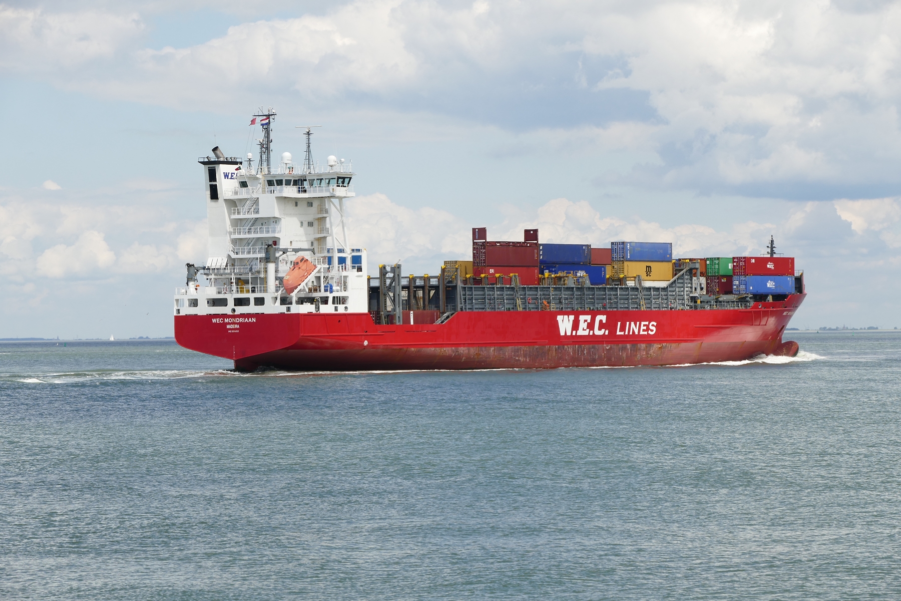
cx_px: 450
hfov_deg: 15.8
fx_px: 3253
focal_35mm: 130
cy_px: 300
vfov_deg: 10.5
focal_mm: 47.46
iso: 125
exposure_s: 1/1300
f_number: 5
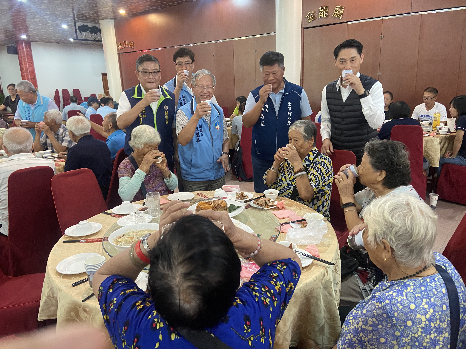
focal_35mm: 26
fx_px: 350
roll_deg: +1.8
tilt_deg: -15.5
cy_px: 174
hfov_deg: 67.3
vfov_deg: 53.1
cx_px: 233
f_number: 1.8
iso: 400
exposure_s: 1/60
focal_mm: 4.25
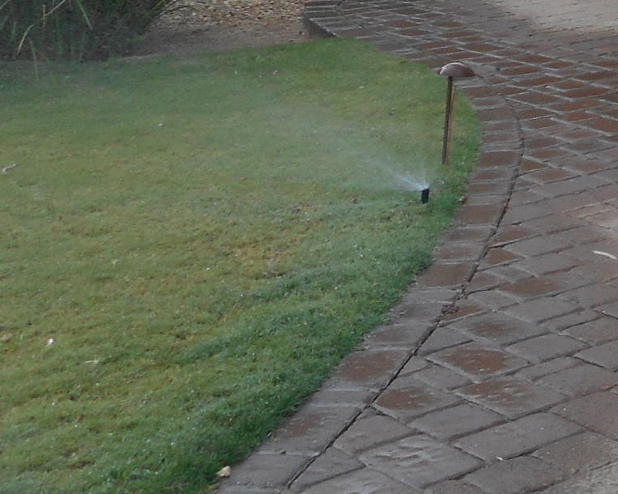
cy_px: -153
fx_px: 1755
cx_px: 975
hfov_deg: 17.6
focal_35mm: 96
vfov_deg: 15.3
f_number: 3.7
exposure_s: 1/320
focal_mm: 4.5
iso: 80
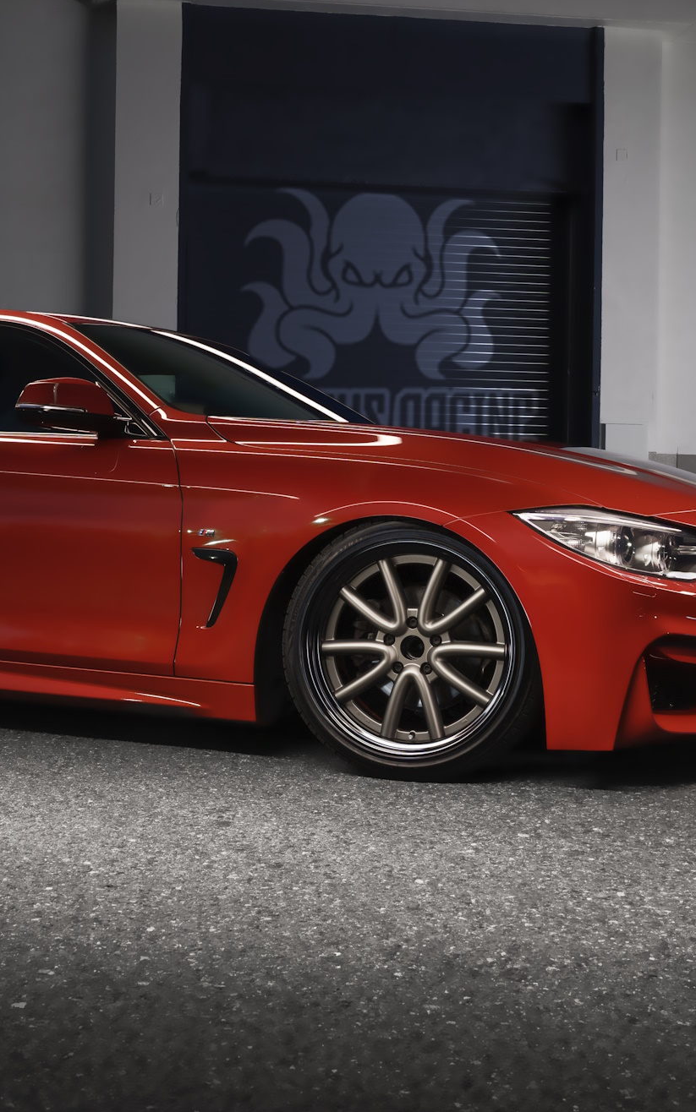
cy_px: 555
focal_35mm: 48
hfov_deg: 26.8
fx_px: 1456
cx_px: 249
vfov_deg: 41.8
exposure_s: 7
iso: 50
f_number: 13
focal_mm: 31
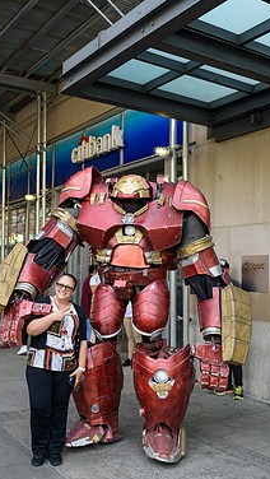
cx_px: 134
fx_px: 534
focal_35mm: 42
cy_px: 245
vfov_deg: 48.3
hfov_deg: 28.4
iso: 200
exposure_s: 1/250
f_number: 3.2
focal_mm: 26
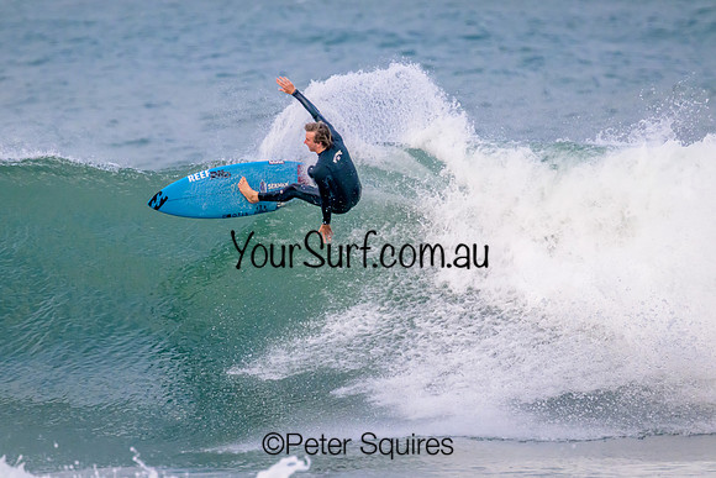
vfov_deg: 1.6
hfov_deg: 2.5
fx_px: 16617
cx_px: 358
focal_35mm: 835
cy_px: 239
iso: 4000
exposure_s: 1/2000
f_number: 11
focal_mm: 800
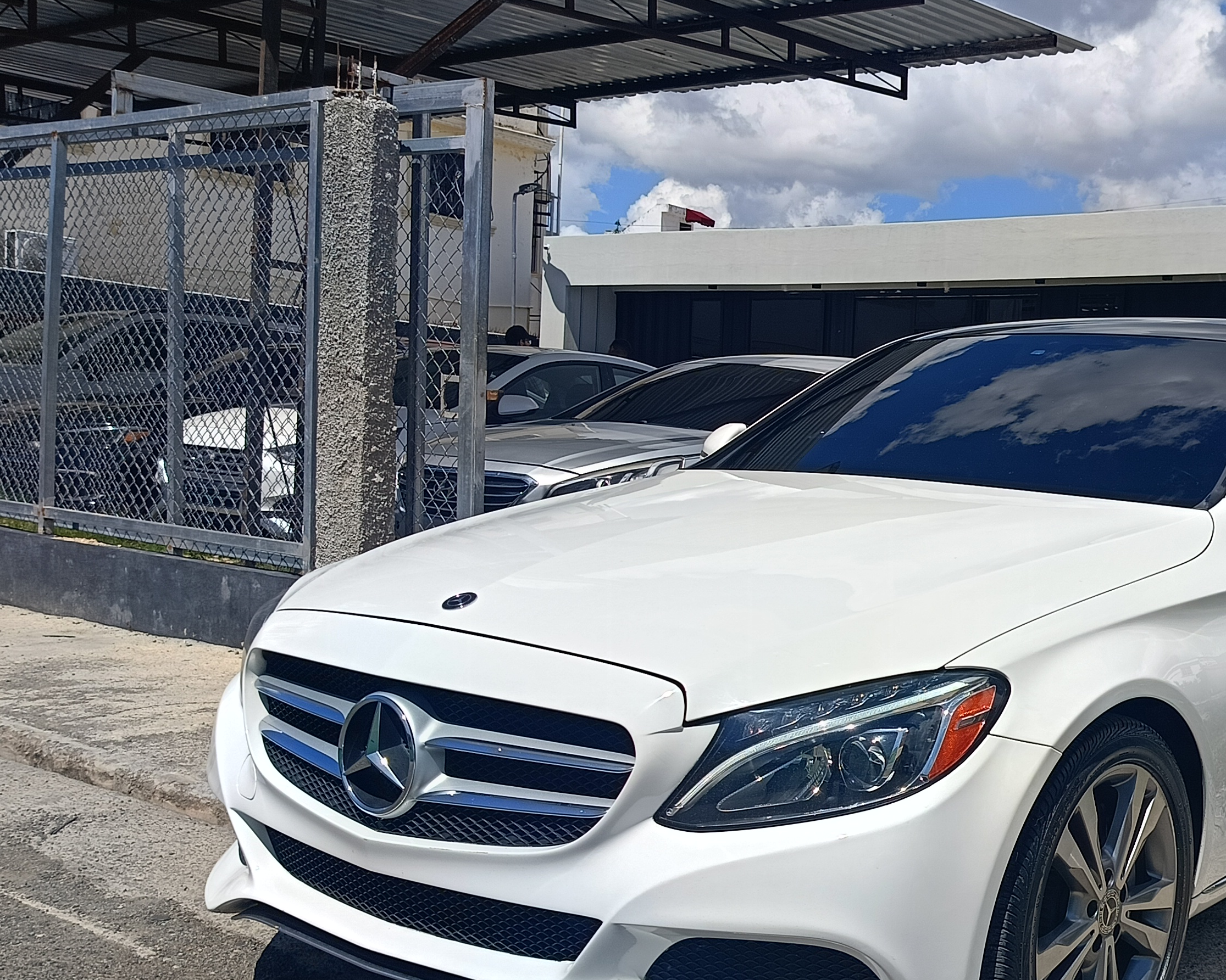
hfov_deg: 42.3
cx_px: 937
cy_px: 602
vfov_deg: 35.5
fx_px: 1524
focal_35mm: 42
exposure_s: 1/1267
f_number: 1.75
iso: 64
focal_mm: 5.24
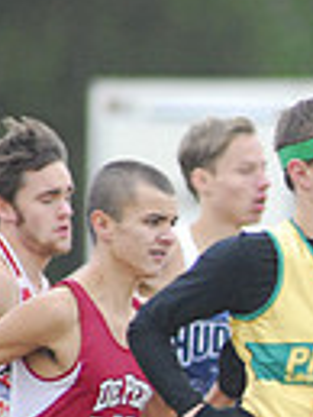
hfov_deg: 0.8
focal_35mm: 1946
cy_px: 498
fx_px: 23422
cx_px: 884
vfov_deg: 1.0
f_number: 4
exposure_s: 1/500
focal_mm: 300
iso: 800
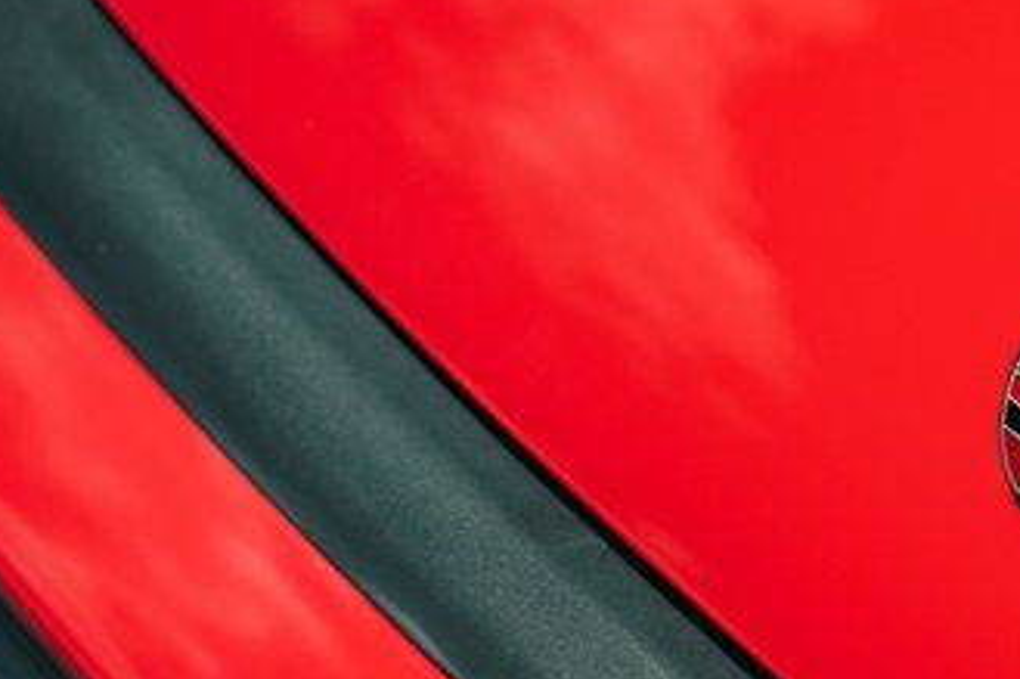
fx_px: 3172
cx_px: 1068
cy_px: 508
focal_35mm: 112
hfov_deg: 17.7
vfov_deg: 12.2
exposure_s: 1/1250
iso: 100
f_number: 2.8
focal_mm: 48
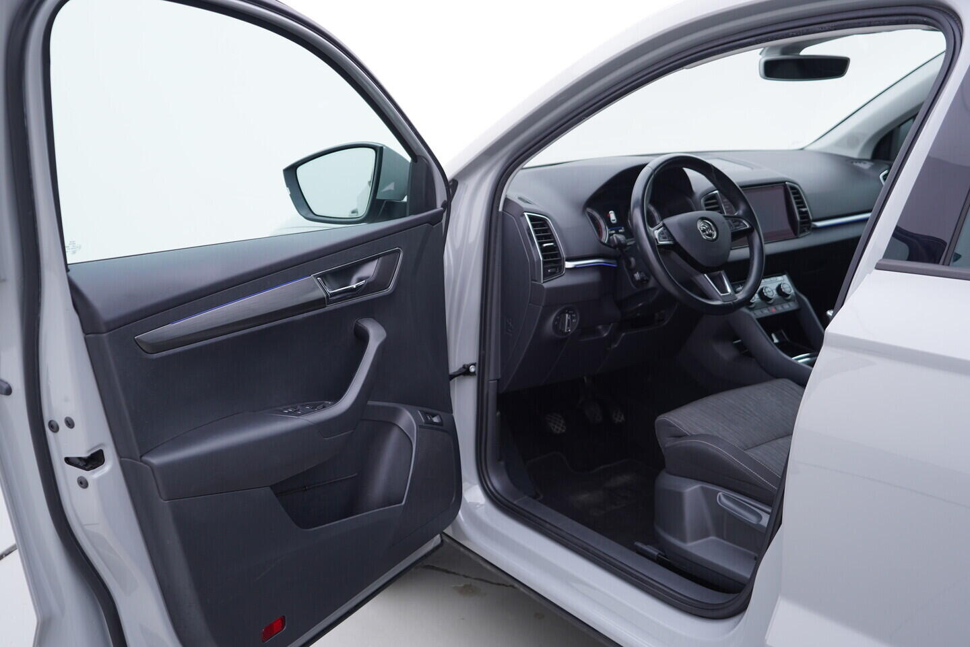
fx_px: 970
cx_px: 485
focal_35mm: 36
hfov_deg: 53.1
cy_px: 324
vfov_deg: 36.9
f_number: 3.2
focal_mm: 24
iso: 125
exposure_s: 1/50
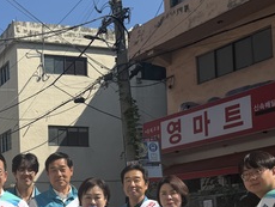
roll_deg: +2.0
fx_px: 581
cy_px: 190
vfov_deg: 19.8
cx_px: 8
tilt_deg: +4.4
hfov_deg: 25.5
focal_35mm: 73
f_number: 1.78
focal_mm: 6.76
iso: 80
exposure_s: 1/4975
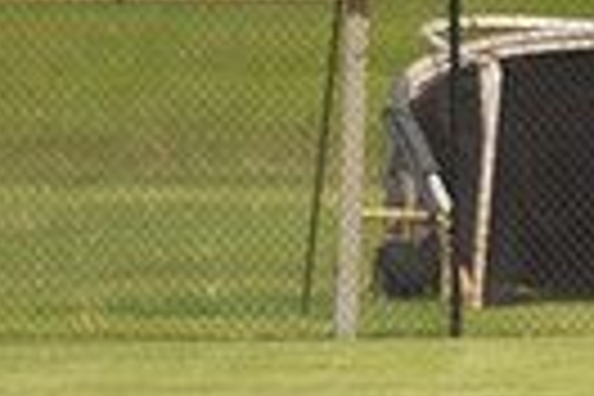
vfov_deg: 1.0
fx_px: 21745
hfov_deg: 1.6
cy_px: 266
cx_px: 904
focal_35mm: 1318
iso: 1000
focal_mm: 200
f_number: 5.6
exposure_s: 1/2000
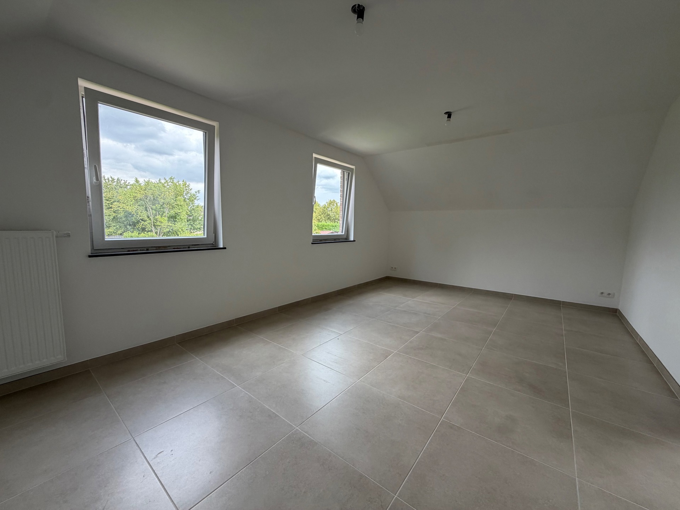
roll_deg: -1.3
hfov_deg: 102.1
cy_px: 255
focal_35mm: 14
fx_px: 275
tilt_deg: -5.2
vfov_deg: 85.7
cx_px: 340
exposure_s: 1/121
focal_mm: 2.22
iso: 100
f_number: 2.2
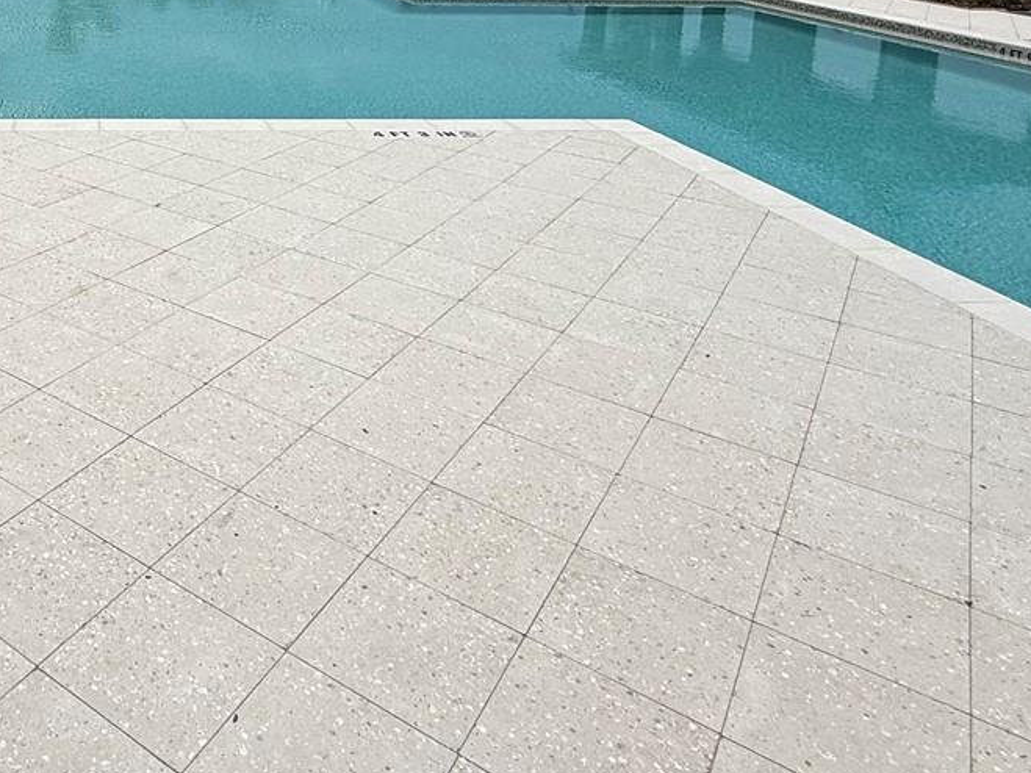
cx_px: 145
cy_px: -6
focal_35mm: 34
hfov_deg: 49.4
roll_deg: -0.7
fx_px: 1012
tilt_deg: -7.8
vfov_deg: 37.2
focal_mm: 2.22
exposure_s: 1/7634
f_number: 2.2
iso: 40
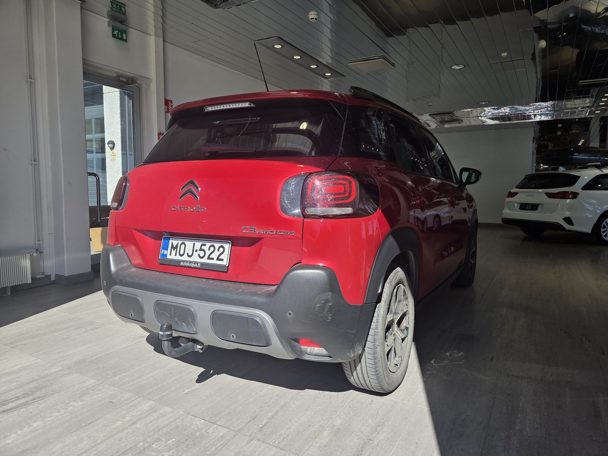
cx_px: 304
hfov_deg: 73.9
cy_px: 228
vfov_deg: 58.9
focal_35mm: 23
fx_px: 404
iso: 80
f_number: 1.8
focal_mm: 5.4
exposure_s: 1/2476
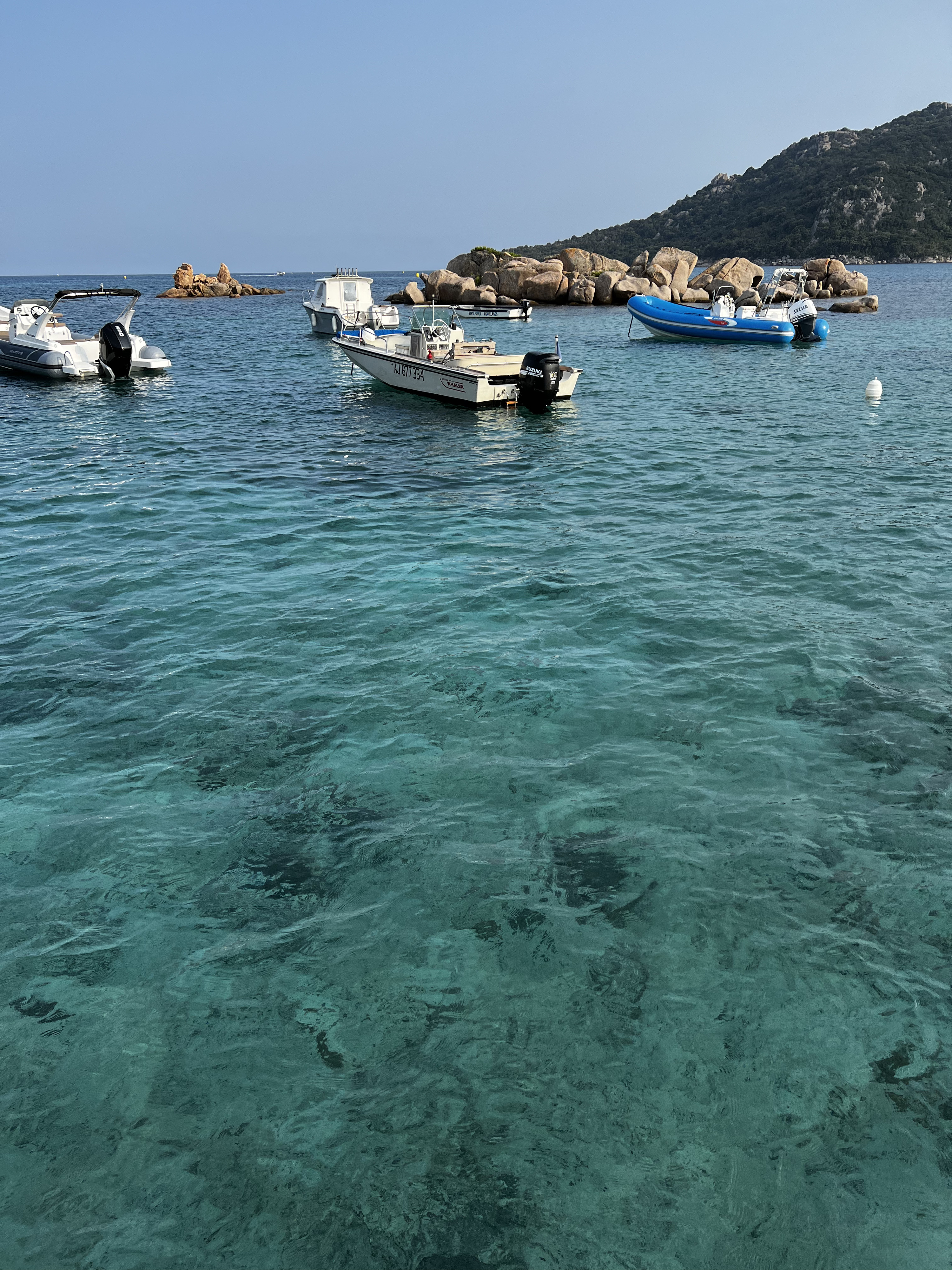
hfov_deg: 53.1
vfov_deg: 67.3
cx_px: 476
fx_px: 953
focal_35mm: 26
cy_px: 635
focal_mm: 5.7
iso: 50
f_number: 1.5
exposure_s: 1/2299
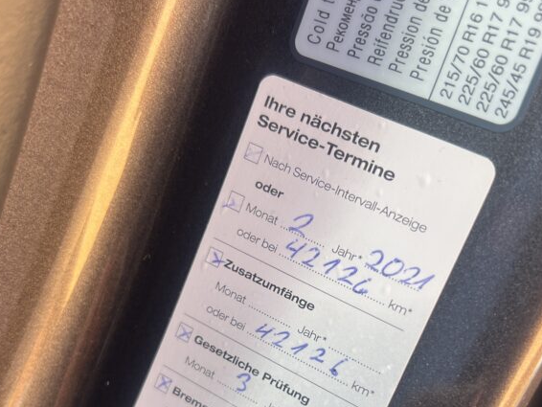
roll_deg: -16.0
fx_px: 736
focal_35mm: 47
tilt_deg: -31.0
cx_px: 284
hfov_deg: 40.4
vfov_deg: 29.9
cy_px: 347
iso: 40
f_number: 1.5
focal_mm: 5.7
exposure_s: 1/121
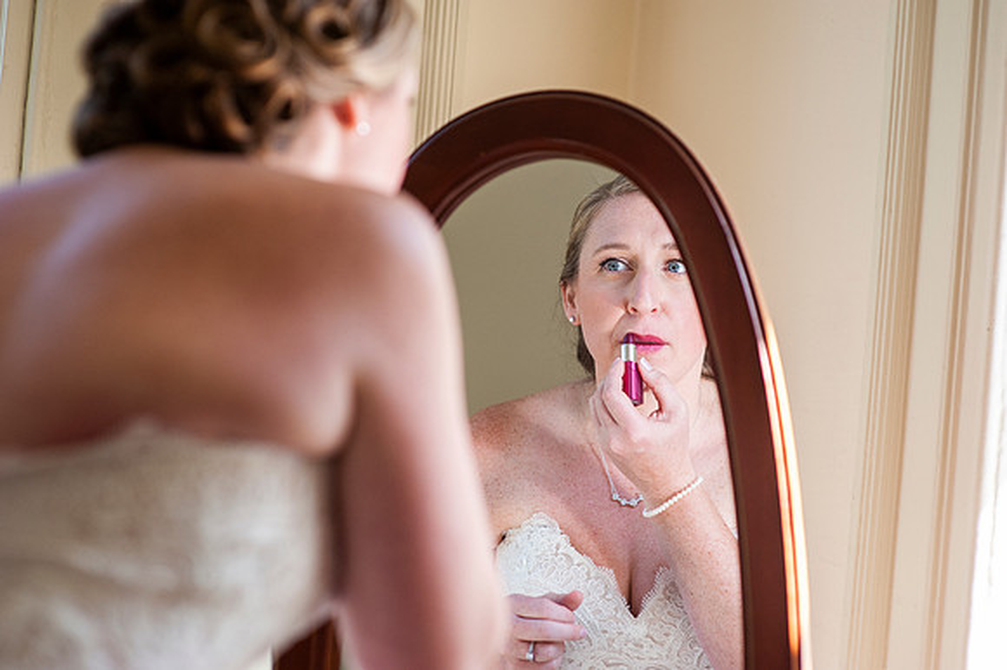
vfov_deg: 16.1
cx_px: 504
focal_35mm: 85
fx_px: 2376
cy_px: 335
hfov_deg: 23.9
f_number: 2.8
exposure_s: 1/800
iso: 640
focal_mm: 85
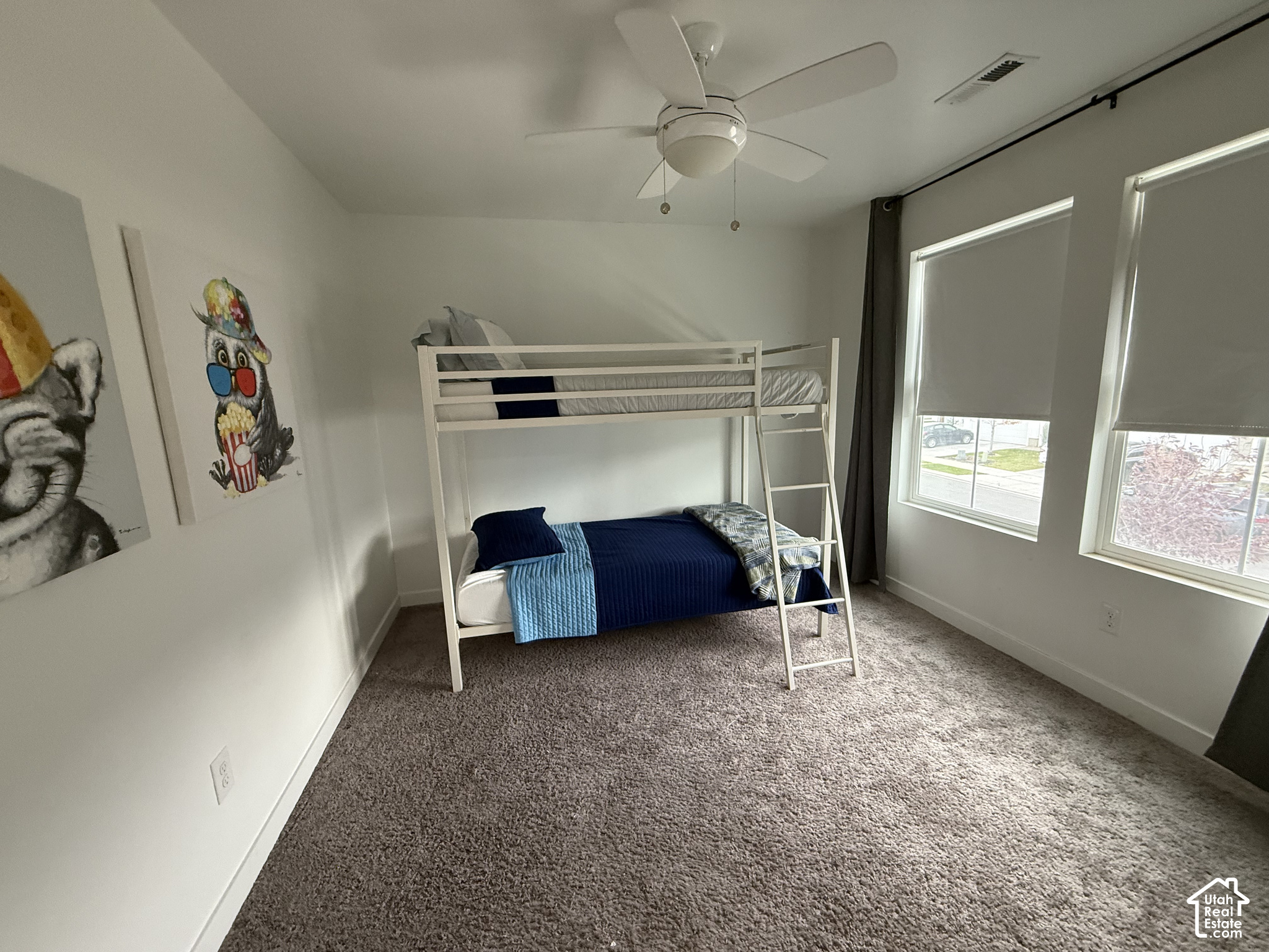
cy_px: 476
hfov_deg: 102.1
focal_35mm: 14
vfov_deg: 85.7
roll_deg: +2.2
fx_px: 513
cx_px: 634
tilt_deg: -10.8
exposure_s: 1/60
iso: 400
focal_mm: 2.22
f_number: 2.2
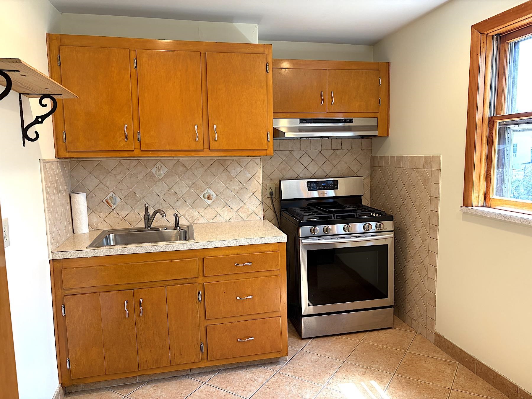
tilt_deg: -7.7
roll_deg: +0.9
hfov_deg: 67.3
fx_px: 400
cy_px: 200
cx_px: 266
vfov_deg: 53.1
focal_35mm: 26
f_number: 1.6
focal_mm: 5.96
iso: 125
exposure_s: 1/120
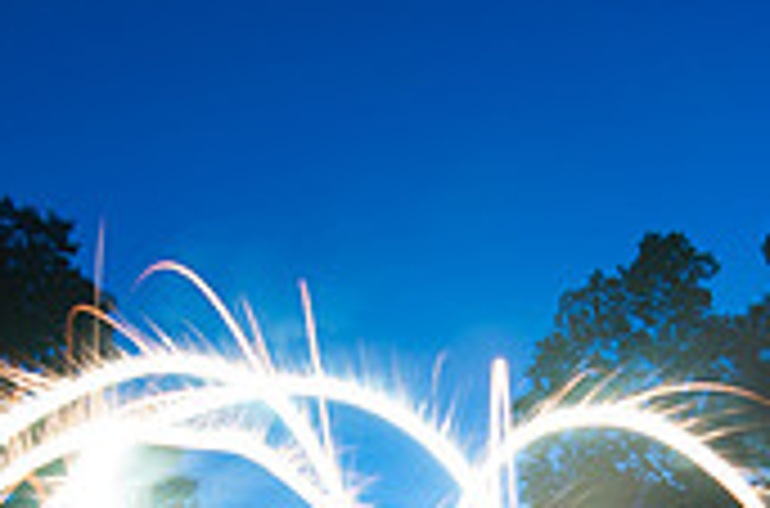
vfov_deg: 22.0
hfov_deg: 35.1
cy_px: 627
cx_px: 563
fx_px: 1194
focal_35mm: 56
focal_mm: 11
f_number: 2.8
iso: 200
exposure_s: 5
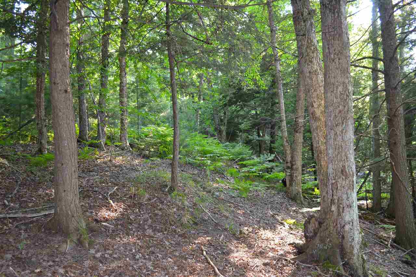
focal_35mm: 27
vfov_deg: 47.9
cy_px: 138
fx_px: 312
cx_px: 208
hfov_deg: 67.4
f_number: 3.5
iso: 500
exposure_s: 1/60
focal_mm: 18
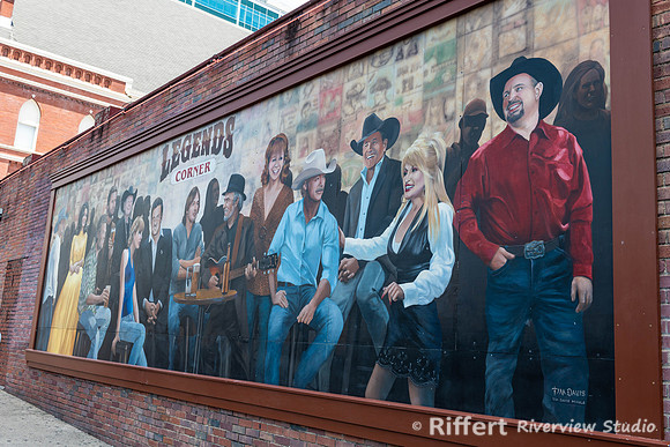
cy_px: 224
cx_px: 335
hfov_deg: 54.4
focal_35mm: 35
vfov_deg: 37.9
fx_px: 652
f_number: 8
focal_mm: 35
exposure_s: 1/160
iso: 180
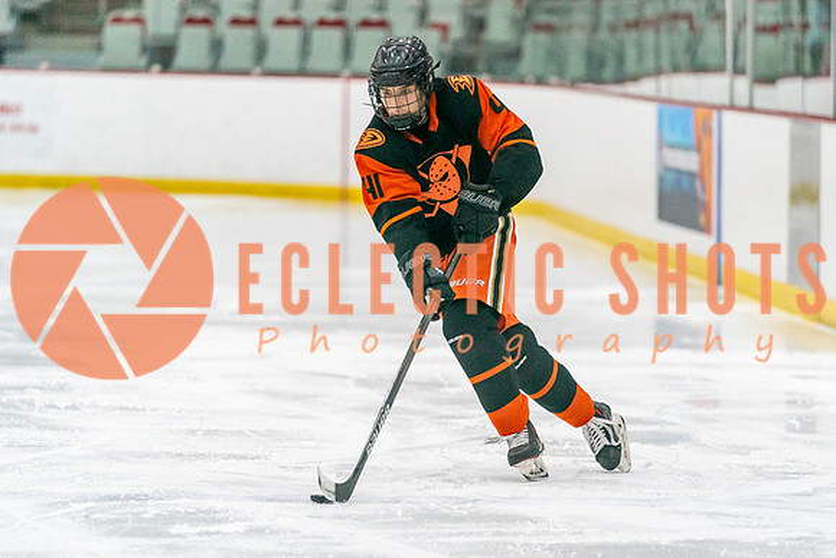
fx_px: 6356
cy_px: 300
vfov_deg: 5.0
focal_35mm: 274
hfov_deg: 7.5
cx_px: 500
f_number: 2.8
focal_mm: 200
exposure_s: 1/1250
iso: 3200
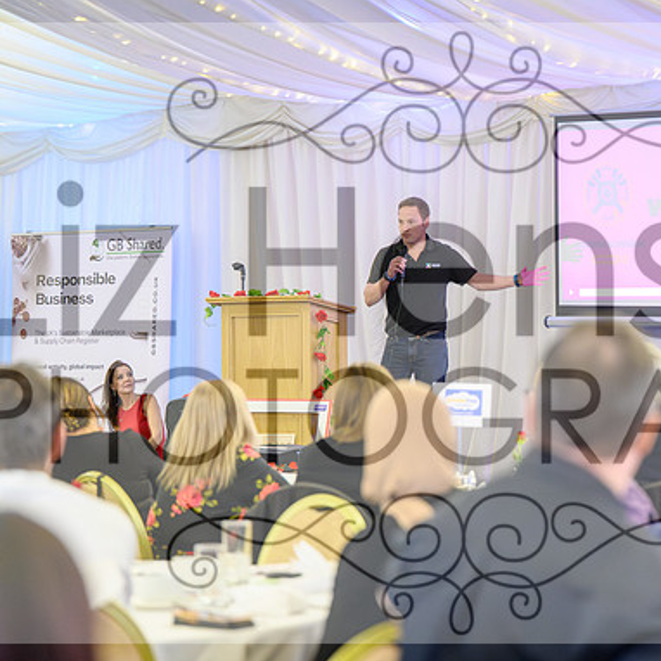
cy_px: 332
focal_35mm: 111
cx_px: 460
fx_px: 2398
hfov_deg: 15.6
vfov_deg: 15.7
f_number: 2.8
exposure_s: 1/200
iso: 12800
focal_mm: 86
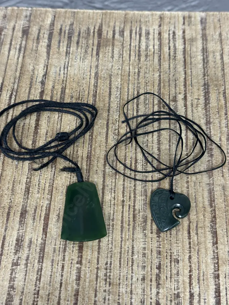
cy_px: 152
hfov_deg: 30.3
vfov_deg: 39.7
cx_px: 114
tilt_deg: -62.5
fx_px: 423
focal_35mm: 48
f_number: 1.78
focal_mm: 6.86
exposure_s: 1/50
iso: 200
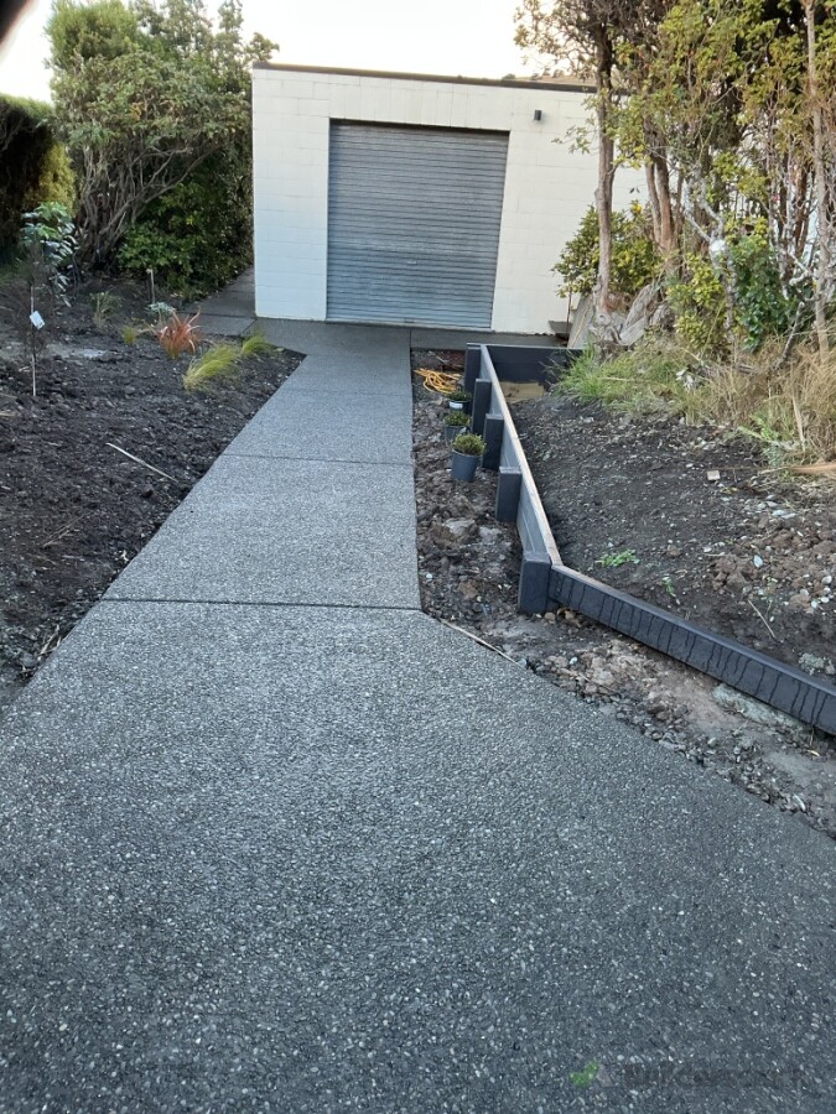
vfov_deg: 61.7
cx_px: 418
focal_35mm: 29
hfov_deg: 48.2
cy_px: 557
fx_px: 934
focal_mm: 3
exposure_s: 1/120
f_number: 1.8
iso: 64
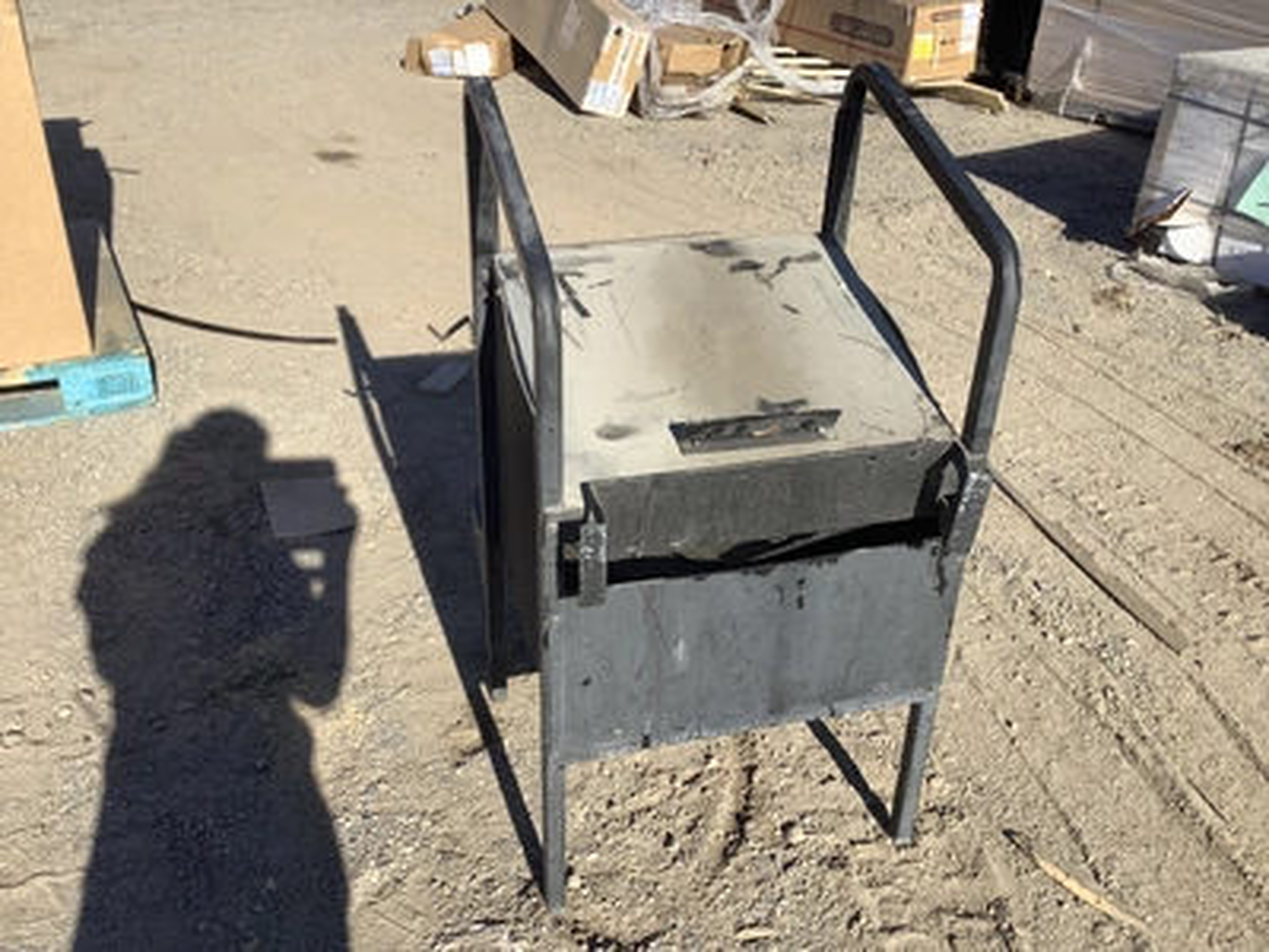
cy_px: 476
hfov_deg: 58.4
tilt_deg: -30.7
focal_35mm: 31
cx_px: 634
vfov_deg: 45.4
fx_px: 1136
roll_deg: -3.2
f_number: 2.4
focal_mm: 3.3
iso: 25
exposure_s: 1/1164
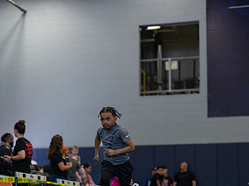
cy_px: 173
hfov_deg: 18.3
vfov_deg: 13.7
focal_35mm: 107
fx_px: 769
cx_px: 79
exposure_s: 1/1000
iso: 1000
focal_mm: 50
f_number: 1.4
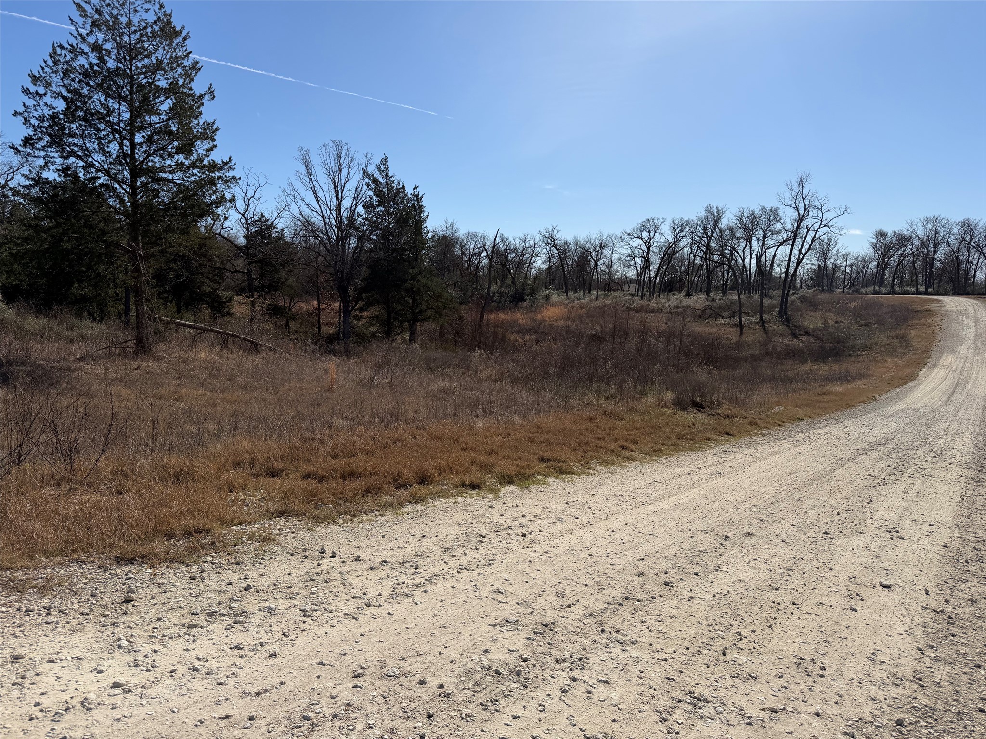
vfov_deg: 56.8
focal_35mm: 24
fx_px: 684
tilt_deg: -5.4
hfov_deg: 71.6
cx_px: 493
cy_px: 370
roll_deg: +0.0
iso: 80
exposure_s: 1/8130
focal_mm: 6.76
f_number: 1.78
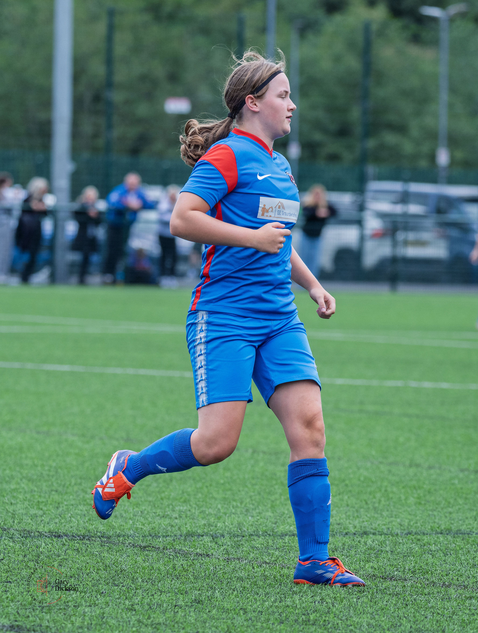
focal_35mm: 290
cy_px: 301
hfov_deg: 5.2
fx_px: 5310
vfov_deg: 6.8
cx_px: 243
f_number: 5
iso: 800
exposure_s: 1/1600
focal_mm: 190
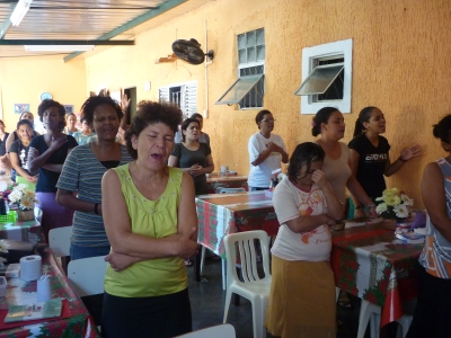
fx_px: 430
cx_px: 226
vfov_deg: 42.9
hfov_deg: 55.4
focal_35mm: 33
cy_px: 169
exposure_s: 1/30
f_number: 2.8
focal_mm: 5.5
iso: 320
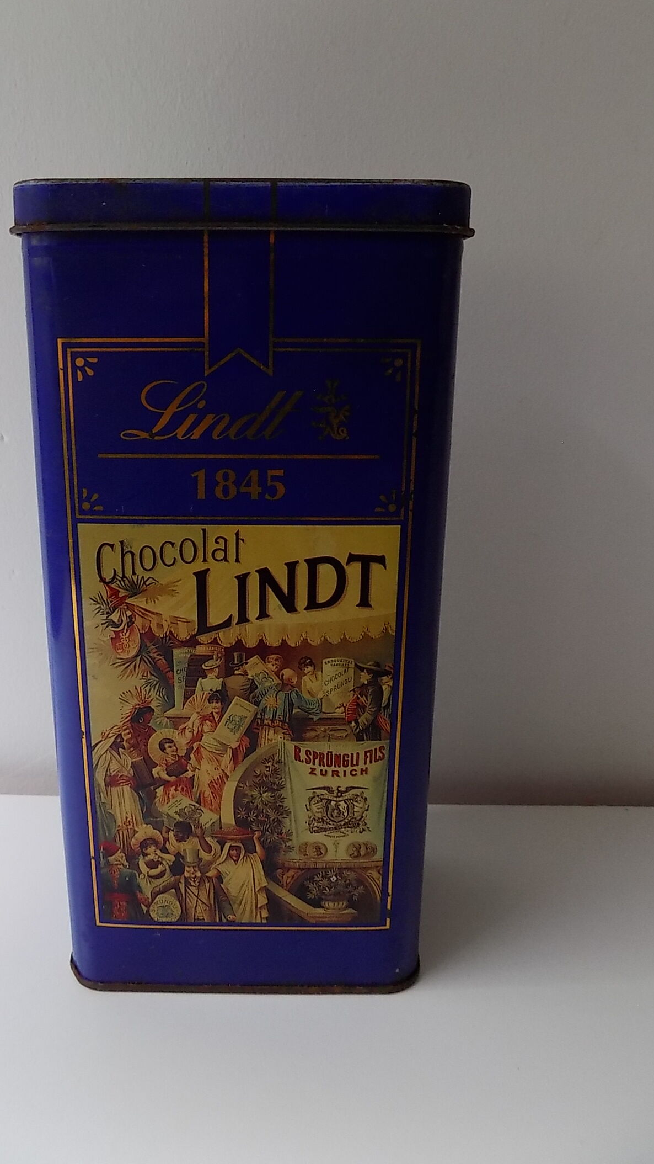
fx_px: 833
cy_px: 559
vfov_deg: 69.8
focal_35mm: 27
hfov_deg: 42.6
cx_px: 249
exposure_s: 1/30
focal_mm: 4
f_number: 3.1
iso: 180
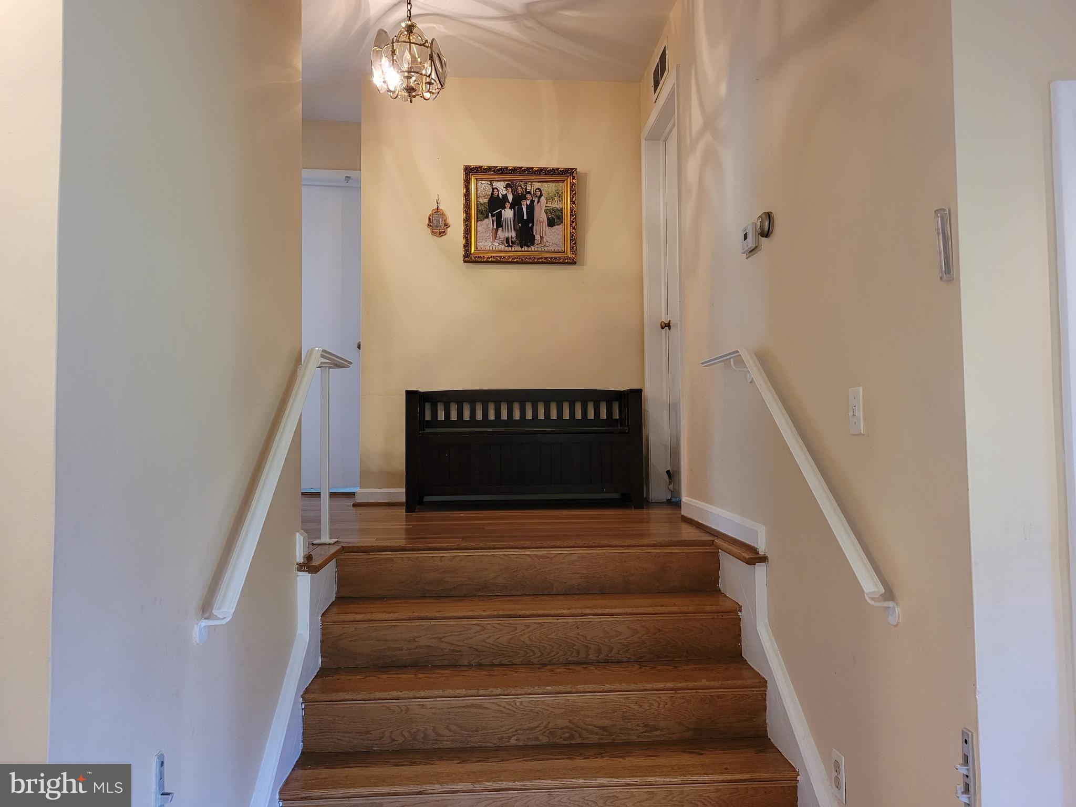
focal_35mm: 26
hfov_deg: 67.3
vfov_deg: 53.1
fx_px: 808
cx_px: 538
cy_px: 404
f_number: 1.8
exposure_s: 1/39
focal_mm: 5.4
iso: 320
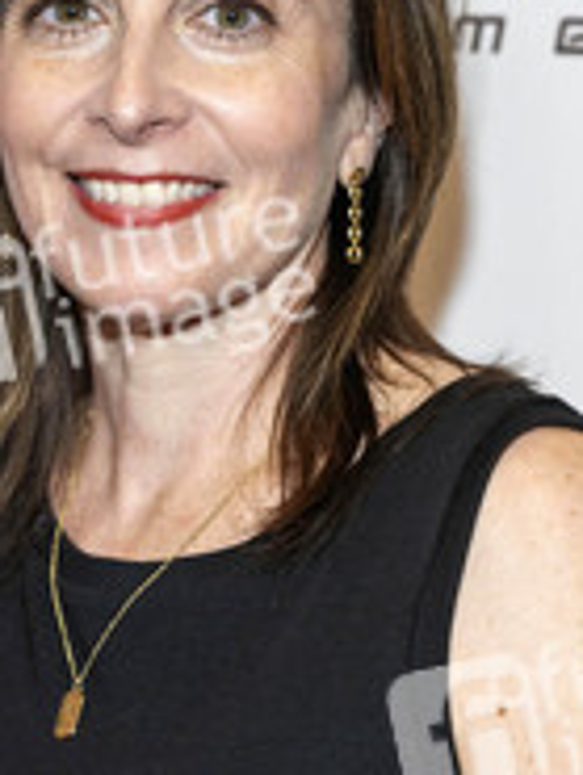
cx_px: 222
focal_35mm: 164
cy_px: 507
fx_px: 3679
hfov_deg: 9.1
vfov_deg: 12.0
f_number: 5.6
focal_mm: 79
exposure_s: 1/200
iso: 800
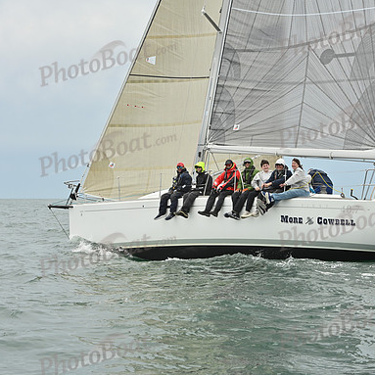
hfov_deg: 19.3
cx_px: 228
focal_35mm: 90
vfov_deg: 19.3
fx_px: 1103
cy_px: 188
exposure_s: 1/1000
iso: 320
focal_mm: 70
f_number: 9
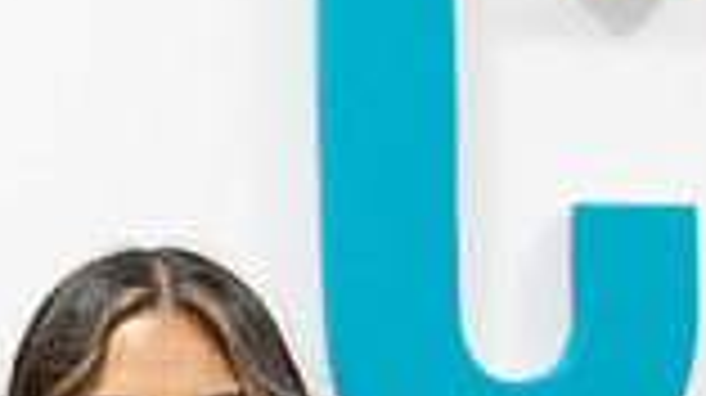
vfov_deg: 5.7
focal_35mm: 207
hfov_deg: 10.2
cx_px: -153
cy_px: 743
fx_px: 3872
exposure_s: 1/320
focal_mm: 50
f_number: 1.2
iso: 640
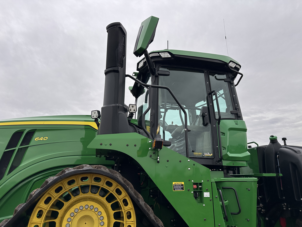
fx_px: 209
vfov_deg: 56.8
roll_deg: +1.0
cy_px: 114
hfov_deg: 71.6
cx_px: 151
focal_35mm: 24
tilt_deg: +16.6
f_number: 1.78
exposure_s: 1/1495
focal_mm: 6.86
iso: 80
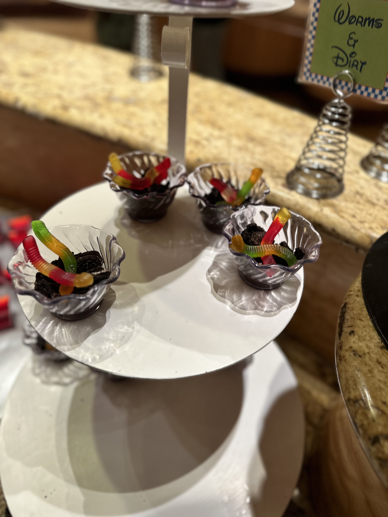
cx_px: 194
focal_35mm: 24
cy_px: 258
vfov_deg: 71.6
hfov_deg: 56.8
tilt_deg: -46.0
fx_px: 359
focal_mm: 6.86
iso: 125
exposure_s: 1/120
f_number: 1.78
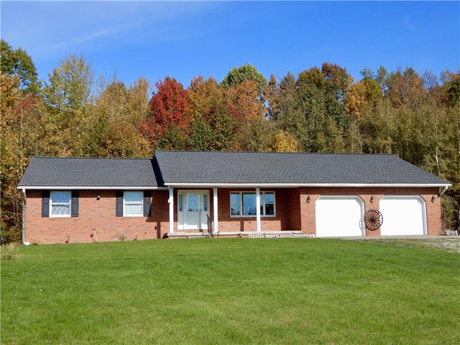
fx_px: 558
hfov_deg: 44.8
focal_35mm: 42
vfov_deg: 34.3
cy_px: 172
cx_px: 230
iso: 80
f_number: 4
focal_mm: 7.5
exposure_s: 1/800
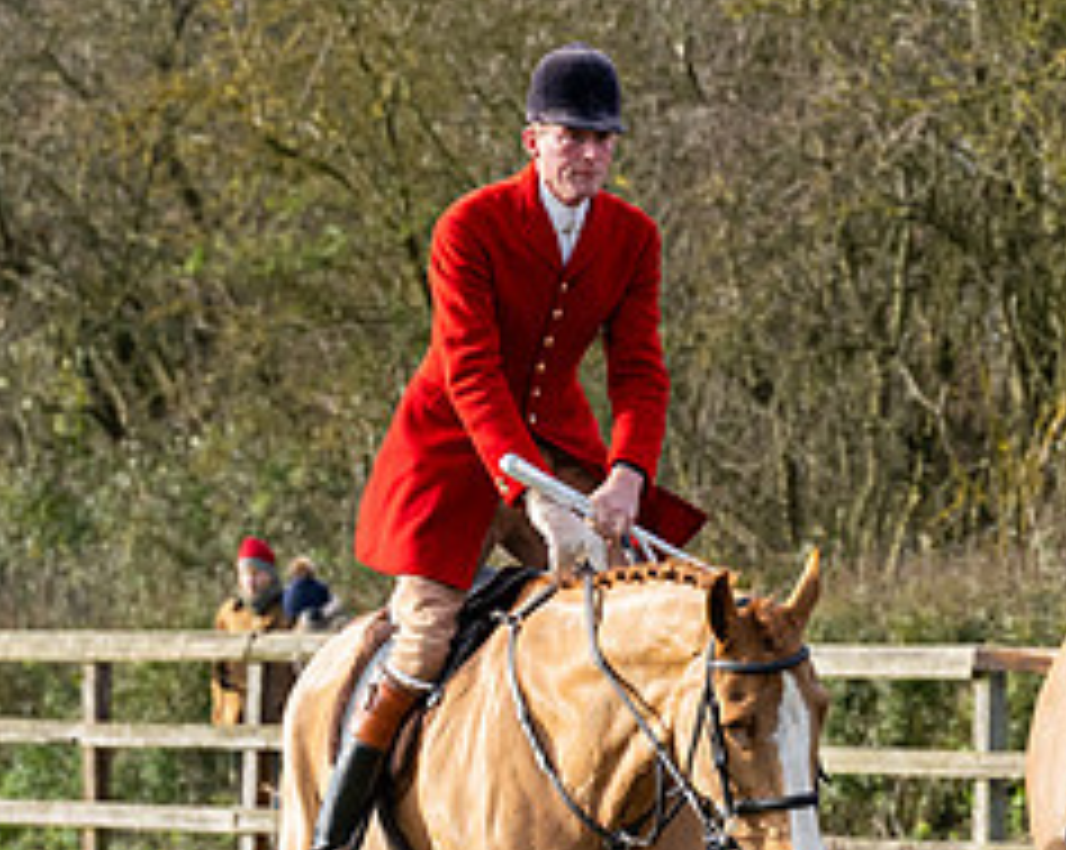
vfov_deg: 2.7
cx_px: 1464
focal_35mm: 580
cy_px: 698
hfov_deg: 3.3
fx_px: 18276
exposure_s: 1/1000
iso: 800
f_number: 5
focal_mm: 125
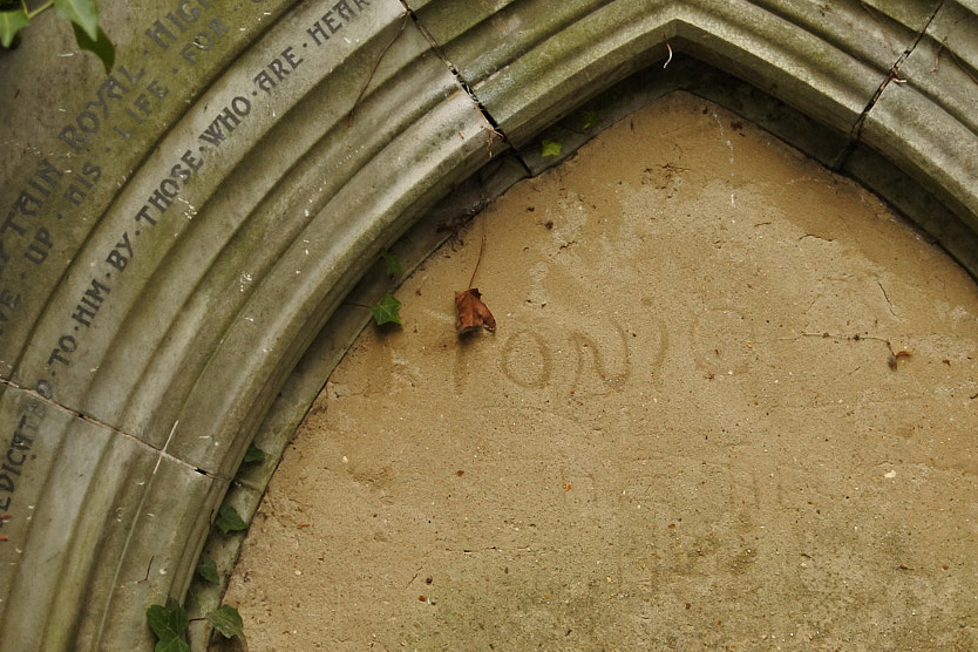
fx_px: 2553
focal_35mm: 94
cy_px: 368
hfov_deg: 21.6
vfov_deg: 14.5
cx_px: 620
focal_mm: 18.5
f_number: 2
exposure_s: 1/800
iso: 160
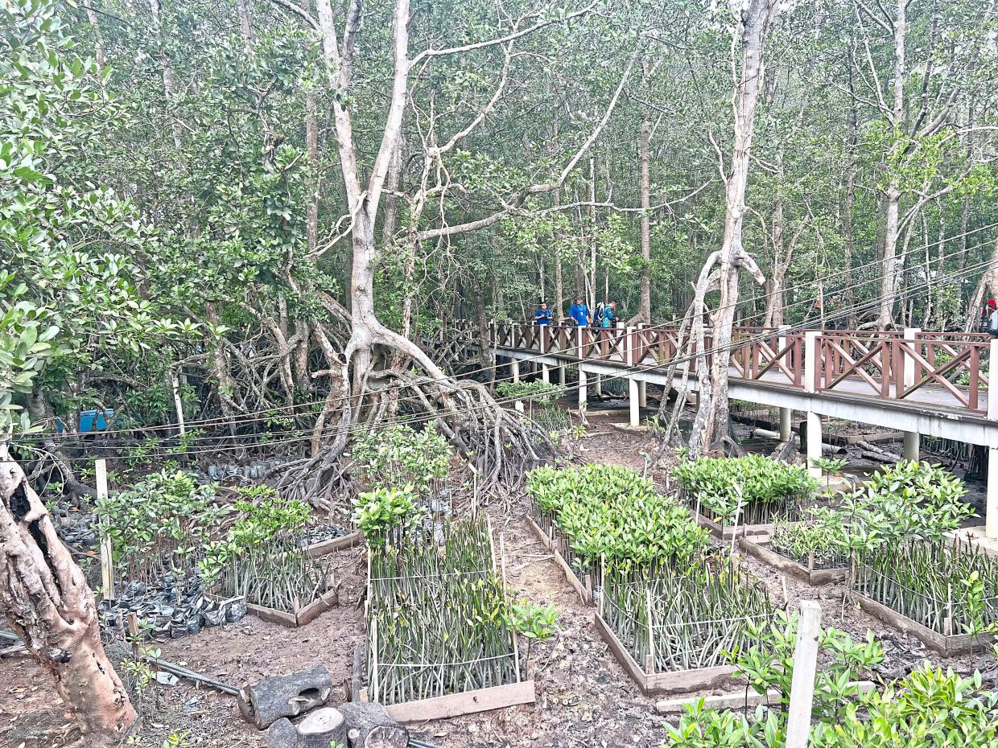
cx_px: 499
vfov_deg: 53.1
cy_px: 374
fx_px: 750
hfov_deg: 67.3
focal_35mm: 26
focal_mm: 5.7
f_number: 1.5
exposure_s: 1/256
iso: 40
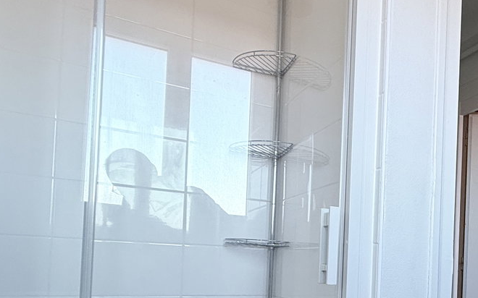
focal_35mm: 36
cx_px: 422
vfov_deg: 33.8
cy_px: 257
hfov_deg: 48.8
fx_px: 469
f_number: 2.2
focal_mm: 2.22
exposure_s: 1/99
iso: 125
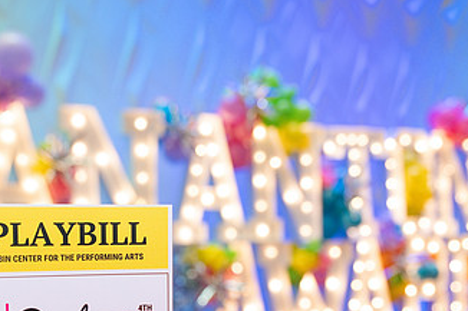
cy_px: 273
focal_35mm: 57
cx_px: 194
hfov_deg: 35.0
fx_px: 741
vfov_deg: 23.2
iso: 640
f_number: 4
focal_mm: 32
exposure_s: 1/100
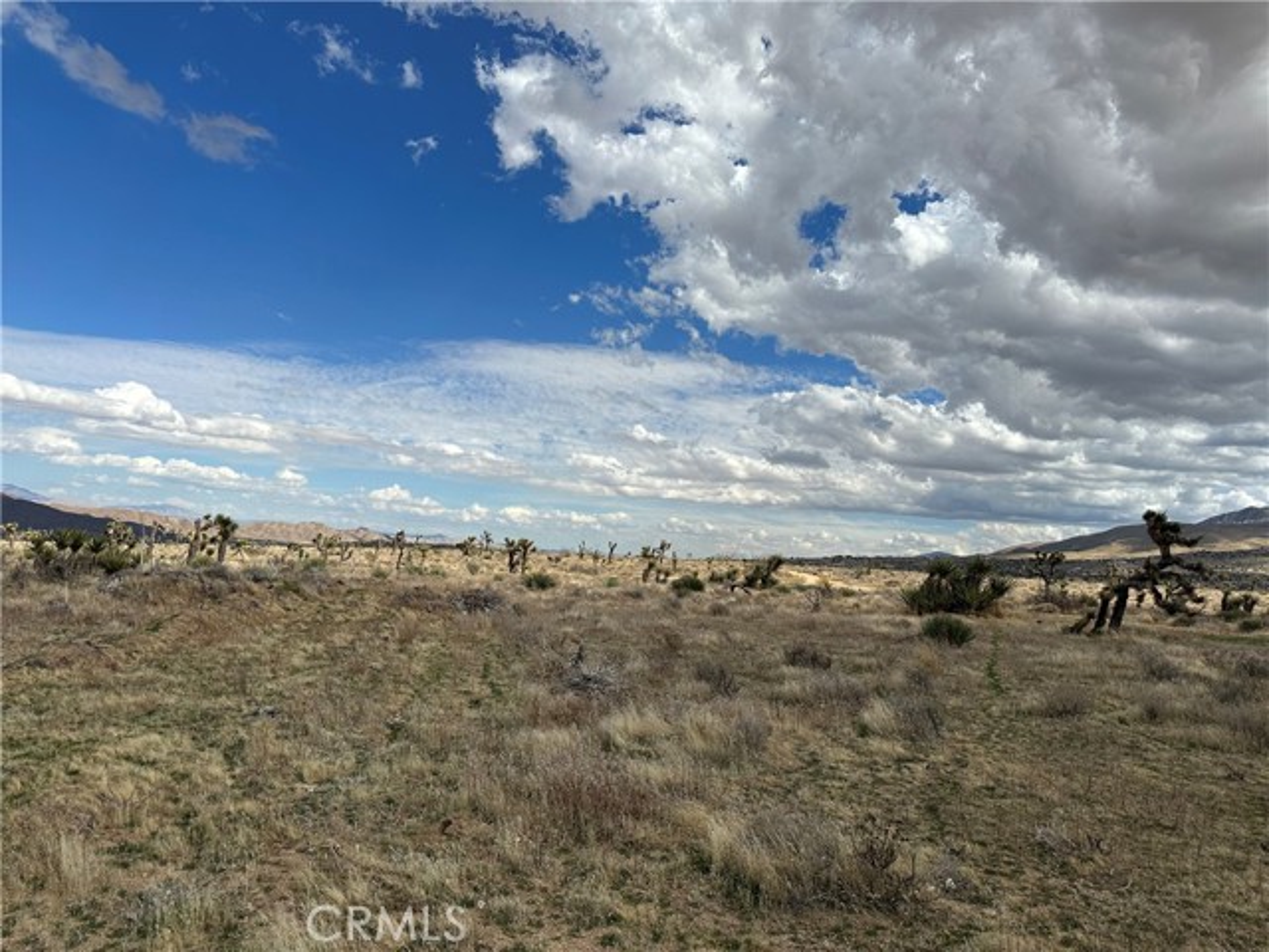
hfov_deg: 71.6
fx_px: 880
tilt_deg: +4.5
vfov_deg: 56.8
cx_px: 634
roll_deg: -4.3
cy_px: 476
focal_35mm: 24
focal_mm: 6.86
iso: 80
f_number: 1.78
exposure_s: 1/8197
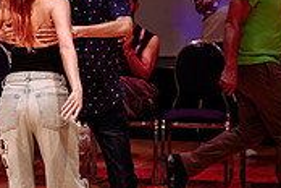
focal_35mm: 175
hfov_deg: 11.5
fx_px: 1366
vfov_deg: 7.8
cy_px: 55
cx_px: -52
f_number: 2
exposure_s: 1/320
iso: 1250
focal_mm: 47
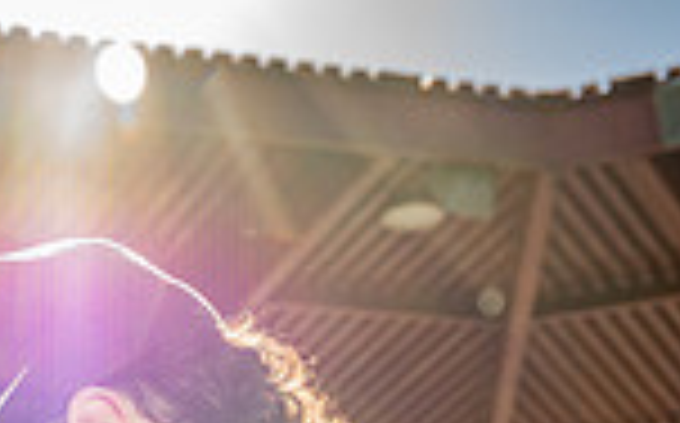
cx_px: 248
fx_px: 2980
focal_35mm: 161
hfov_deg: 13.0
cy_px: 954
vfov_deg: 7.7
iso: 400
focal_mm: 53
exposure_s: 1/250
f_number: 9
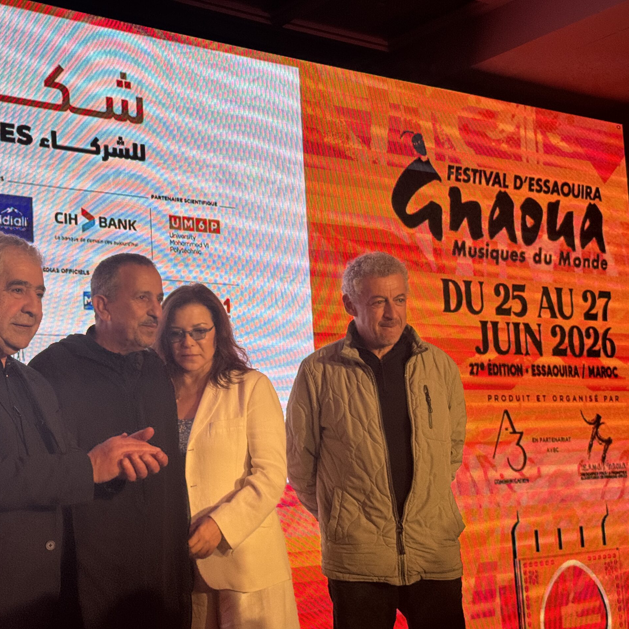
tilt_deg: +7.6
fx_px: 1172
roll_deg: +3.5
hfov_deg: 29.9
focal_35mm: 57
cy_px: 317
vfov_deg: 30.0
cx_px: 219
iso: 64
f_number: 1.78
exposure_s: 1/213
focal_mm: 6.76
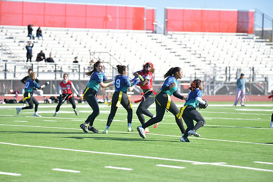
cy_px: 91
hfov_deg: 11.4
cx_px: 136
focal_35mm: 180
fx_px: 1365
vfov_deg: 7.6
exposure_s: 1/4000
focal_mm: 180
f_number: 2.8
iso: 400
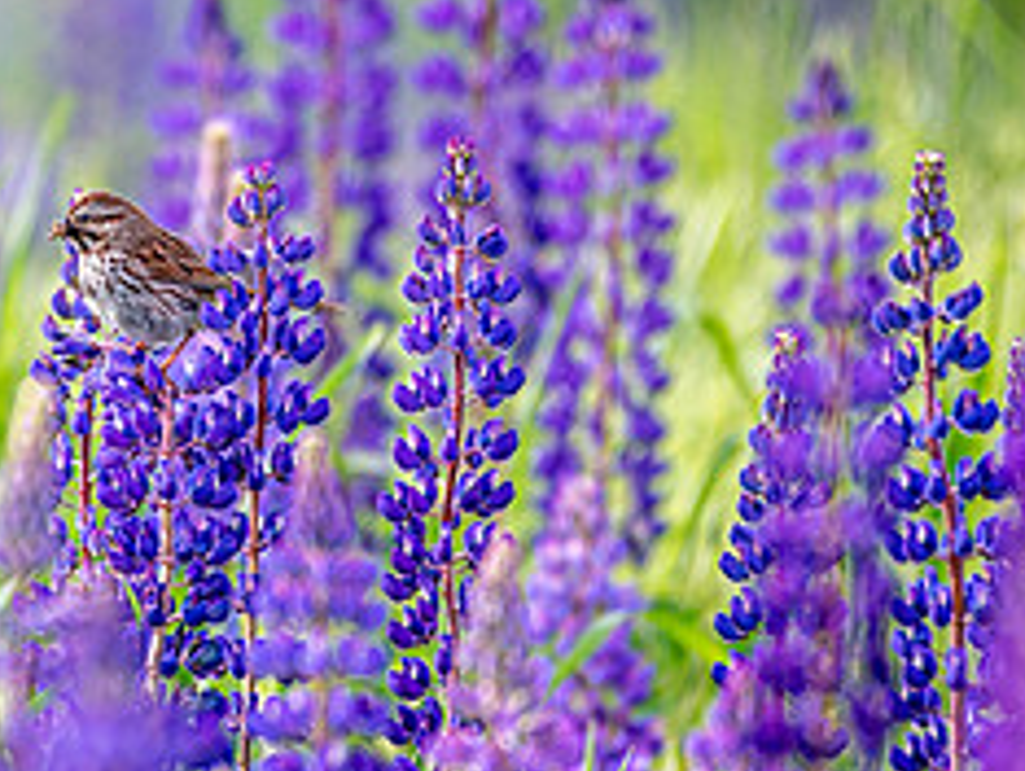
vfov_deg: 1.0
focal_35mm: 1540
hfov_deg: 1.3
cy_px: 67
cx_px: -15
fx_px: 45647
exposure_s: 1/400
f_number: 5.6
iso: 500
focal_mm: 500
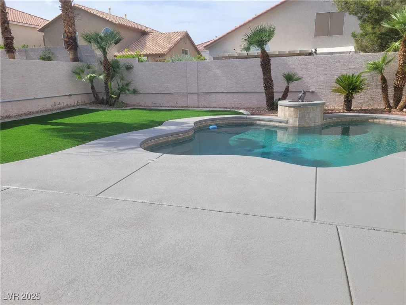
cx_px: 203
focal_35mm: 26
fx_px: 305
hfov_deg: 67.3
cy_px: 152
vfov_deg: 53.1
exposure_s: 1/1989
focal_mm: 5.4
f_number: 1.8
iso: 40
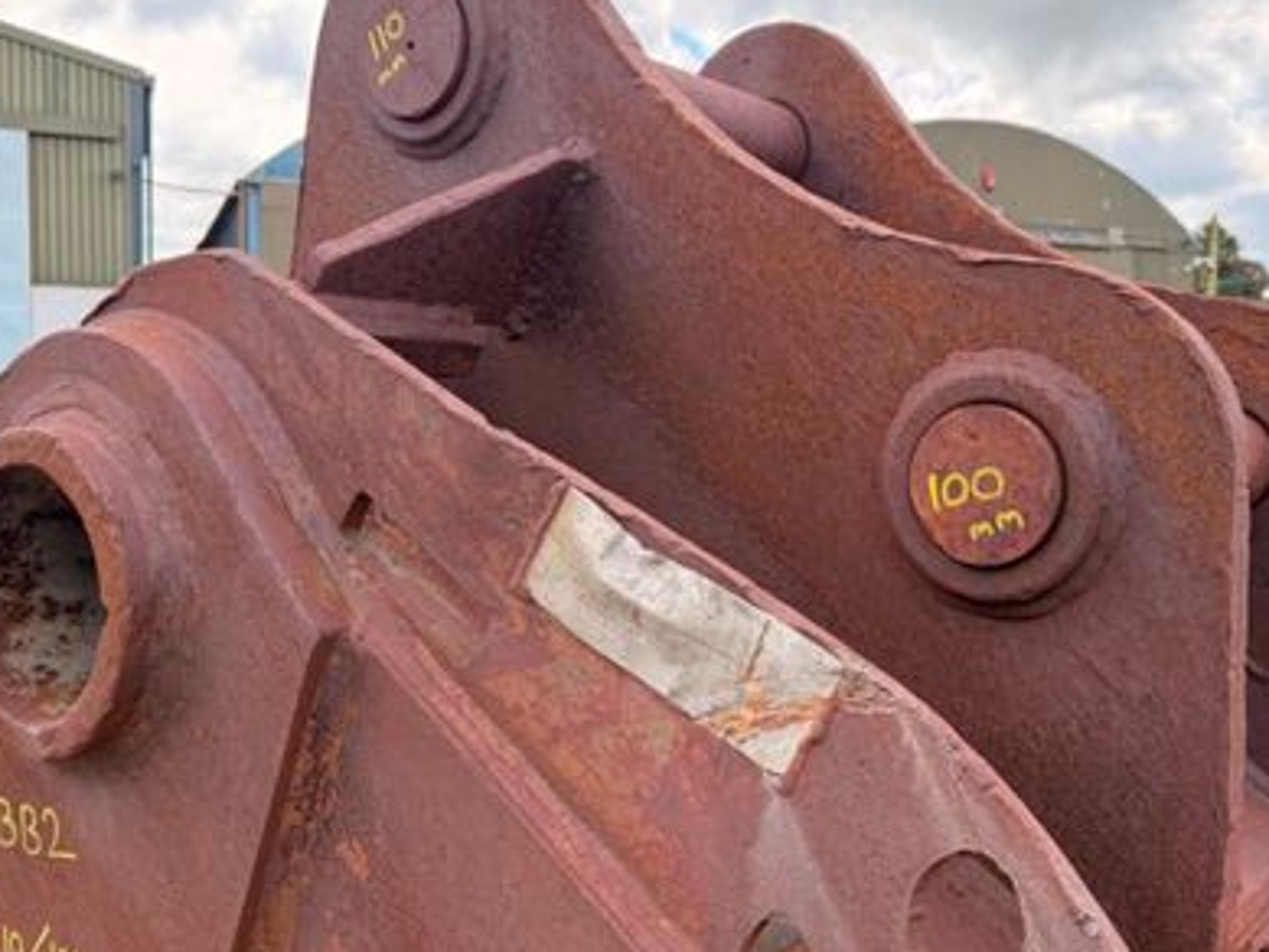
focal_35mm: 37
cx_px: 773
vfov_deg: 38.7
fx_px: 1357
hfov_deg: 49.8
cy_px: 466
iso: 100
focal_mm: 6.76
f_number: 1.78
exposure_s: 1/979
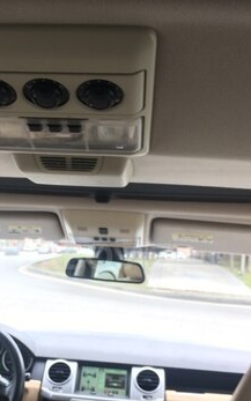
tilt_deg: -0.4
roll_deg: -0.4
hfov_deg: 29.0
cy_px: 257
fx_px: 481
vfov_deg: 44.8
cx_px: 82
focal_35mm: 44
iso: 32
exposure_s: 1/33
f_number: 2.2
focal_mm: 4.15
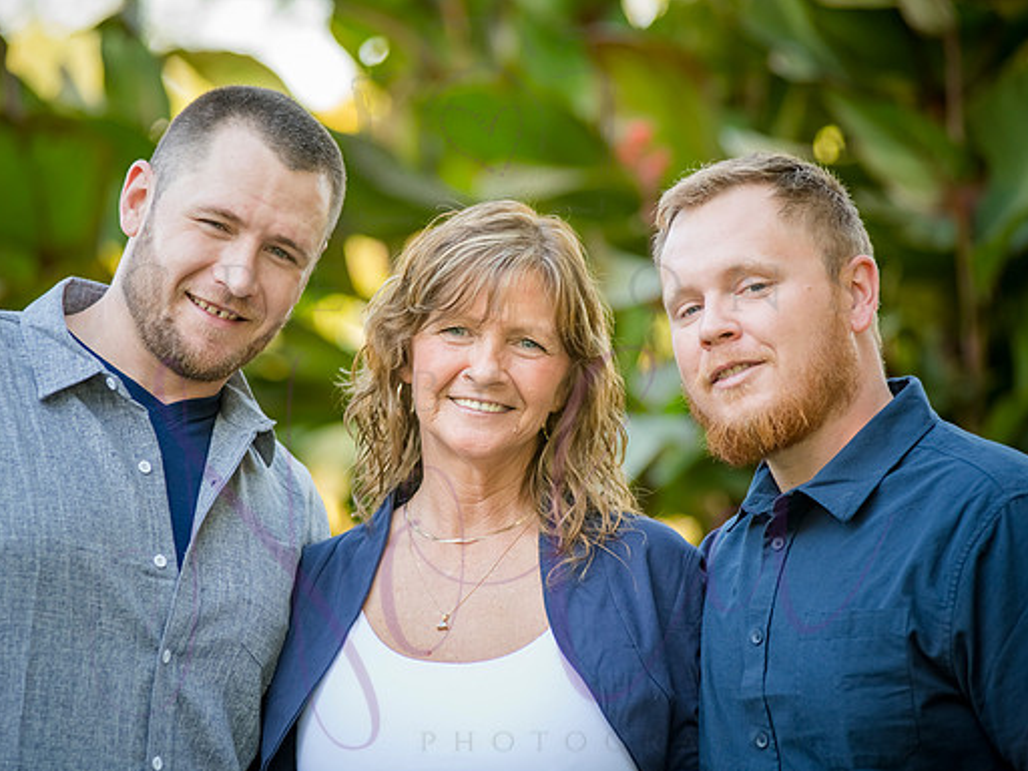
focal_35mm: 158
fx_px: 4692
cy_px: 387
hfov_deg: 12.5
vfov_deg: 9.4
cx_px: 492
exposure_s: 1/500
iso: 800
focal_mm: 145
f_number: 3.5
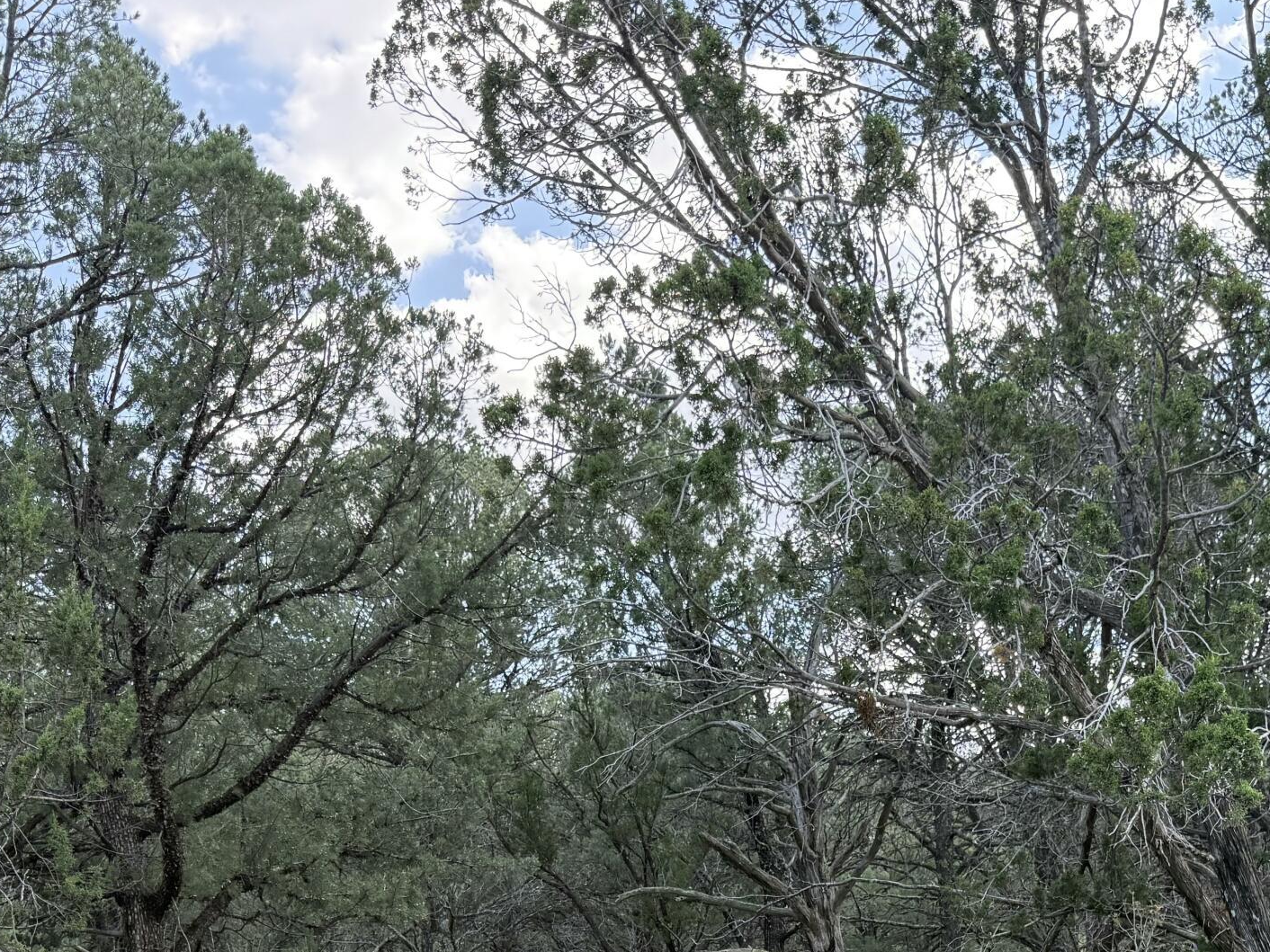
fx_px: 1871
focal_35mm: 51
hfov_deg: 37.0
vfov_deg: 26.7
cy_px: 992
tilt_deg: +10.7
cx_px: 878
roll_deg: +3.4
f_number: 1.78
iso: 100
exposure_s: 1/535
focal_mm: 6.76
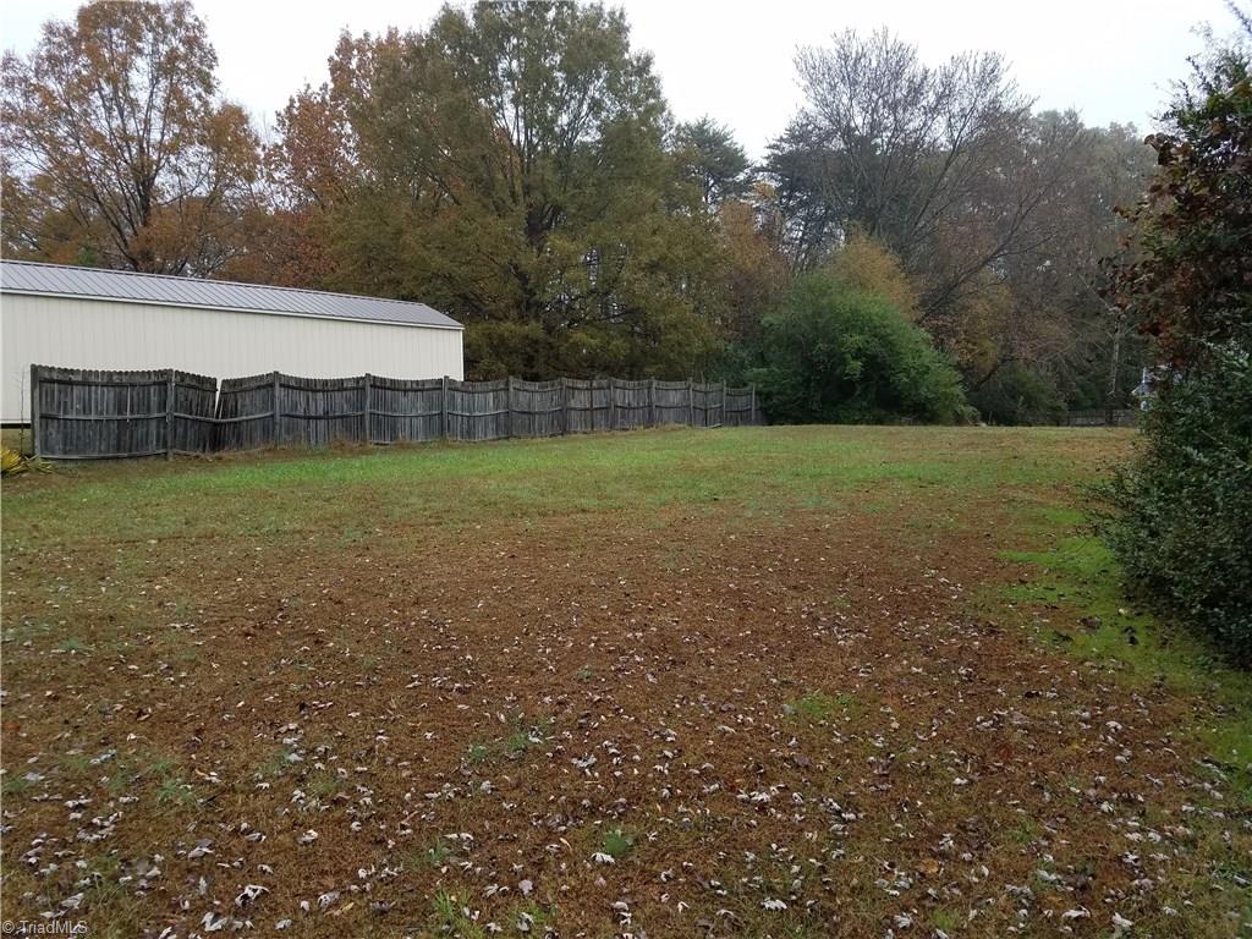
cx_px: 626
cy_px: 470
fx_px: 940
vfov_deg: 53.1
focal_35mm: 26
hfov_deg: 67.3
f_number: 1.7
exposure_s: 1/698
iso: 50
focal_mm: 4.2
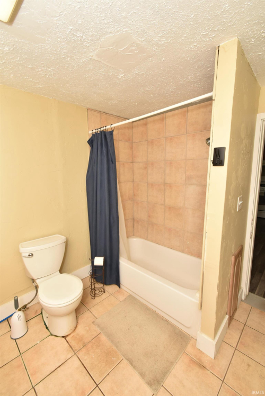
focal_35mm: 15
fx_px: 165
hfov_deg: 77.4
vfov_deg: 100.3
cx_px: 132
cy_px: 198
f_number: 11
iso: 400
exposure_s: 1/100
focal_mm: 10
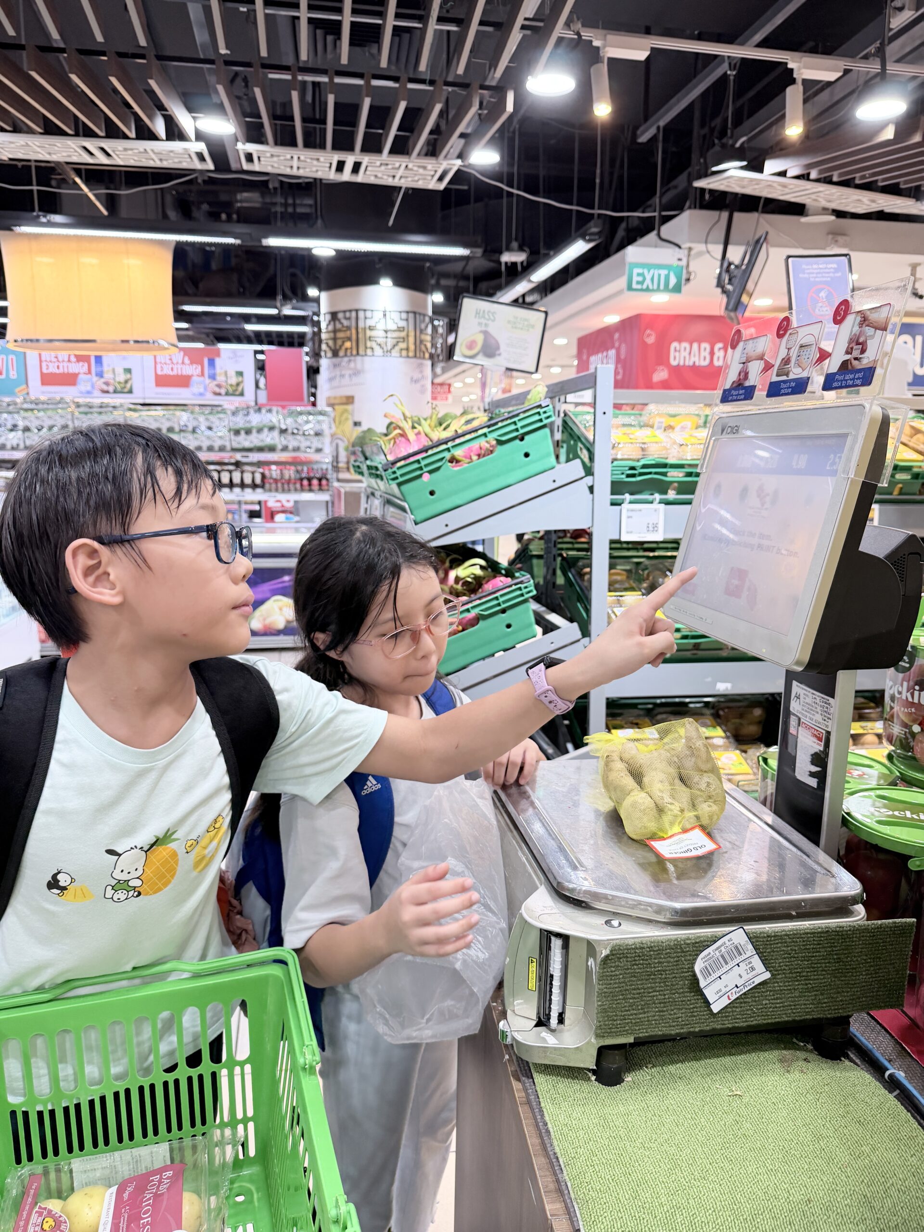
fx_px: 854
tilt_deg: -11.0
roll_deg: -0.8
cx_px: 462
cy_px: 616
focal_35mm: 24
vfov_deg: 71.6
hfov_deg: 56.8
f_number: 1.78
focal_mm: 6.76
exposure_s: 1/100
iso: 160
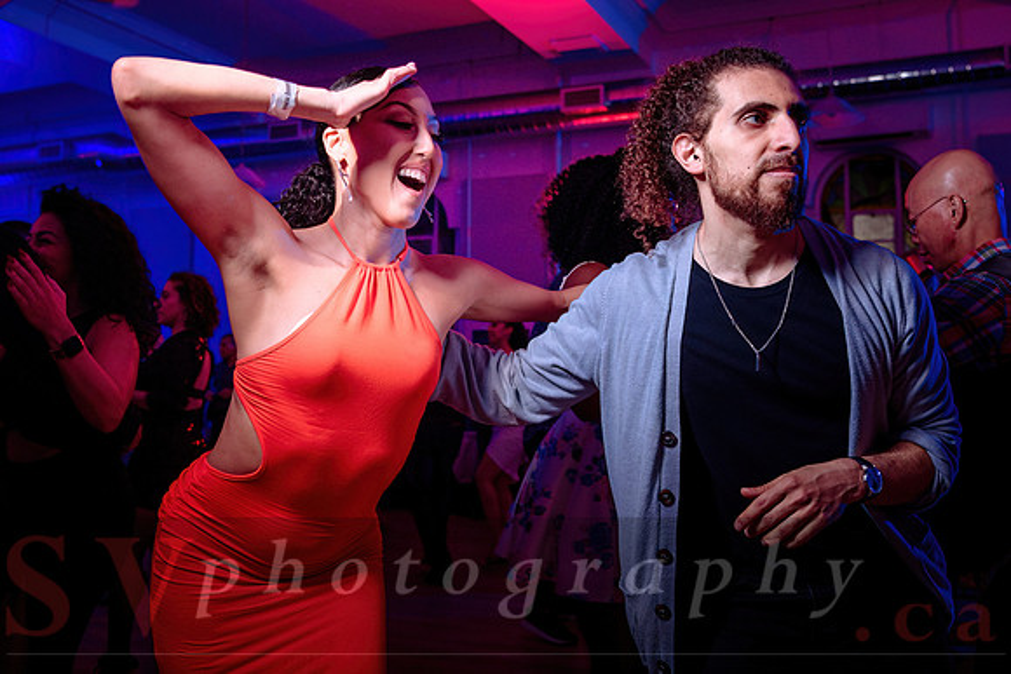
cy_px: 278
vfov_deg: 35.4
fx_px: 1055
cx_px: 540
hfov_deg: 51.2
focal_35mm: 38
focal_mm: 32
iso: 800
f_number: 3.5
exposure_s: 1/60
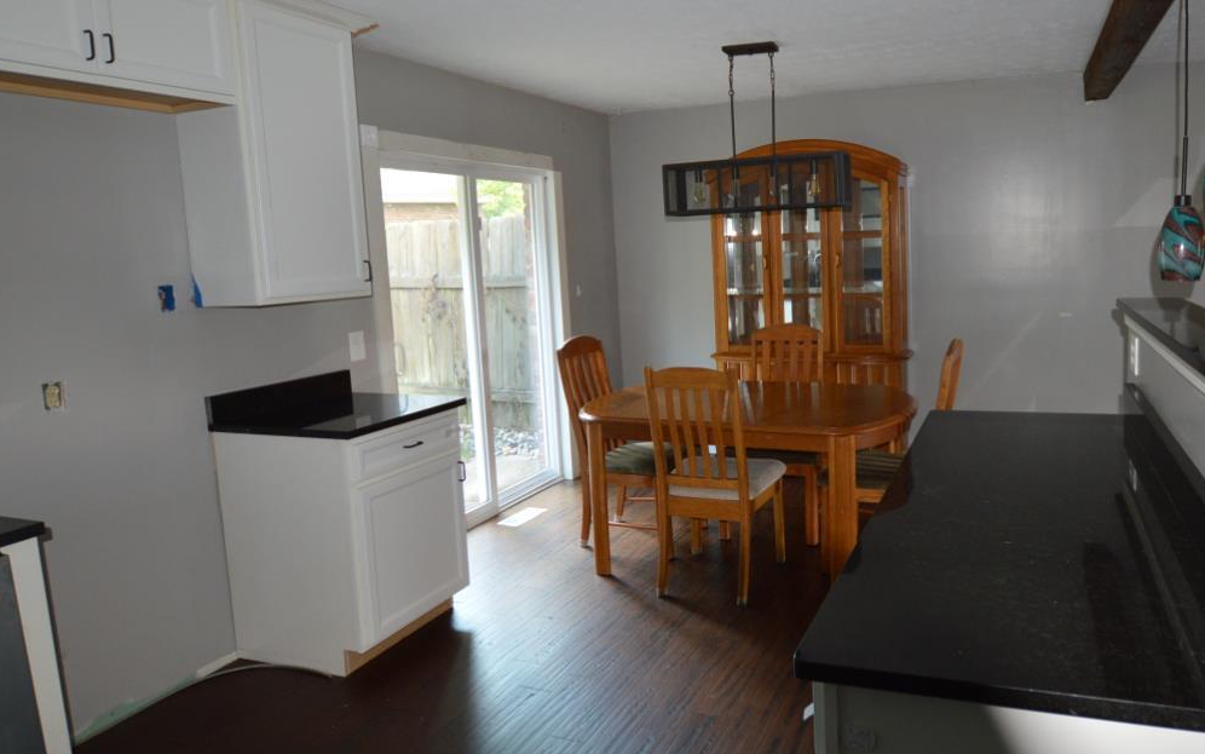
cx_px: 755
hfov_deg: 75.8
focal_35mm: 23
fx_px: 755
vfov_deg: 52.9
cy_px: 332
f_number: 3.5
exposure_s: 1/60
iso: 500
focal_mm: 10
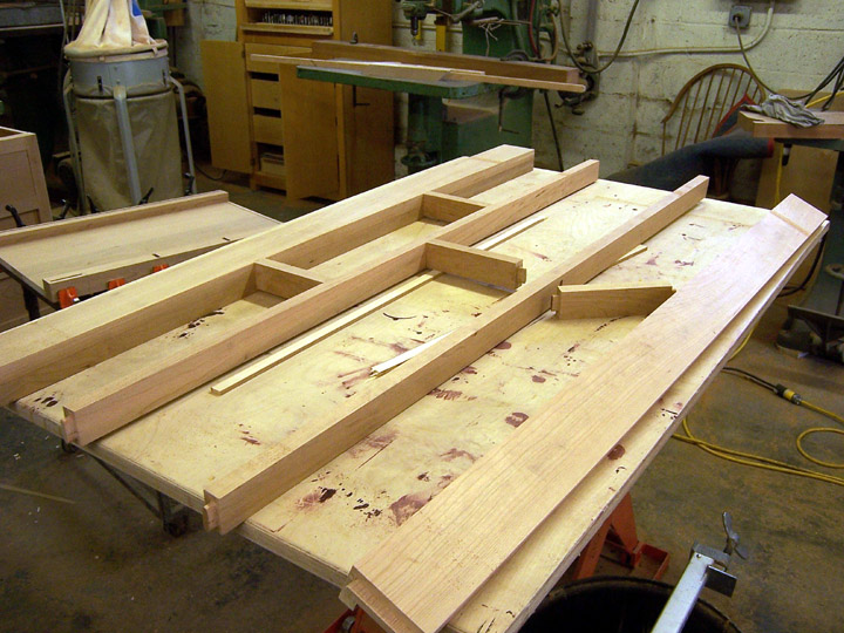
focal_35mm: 33
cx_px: 422
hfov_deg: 55.4
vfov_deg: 42.9
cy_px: 316
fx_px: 805
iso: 100
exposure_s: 1/30
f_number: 3.4
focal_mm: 5.5
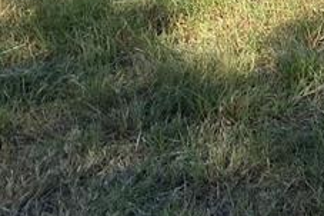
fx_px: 1097
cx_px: 659
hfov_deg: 14.0
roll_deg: +0.6
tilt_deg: -13.5
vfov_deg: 9.9
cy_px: -293
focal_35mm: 122
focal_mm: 4.25
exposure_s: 1/2463
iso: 32
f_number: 1.8
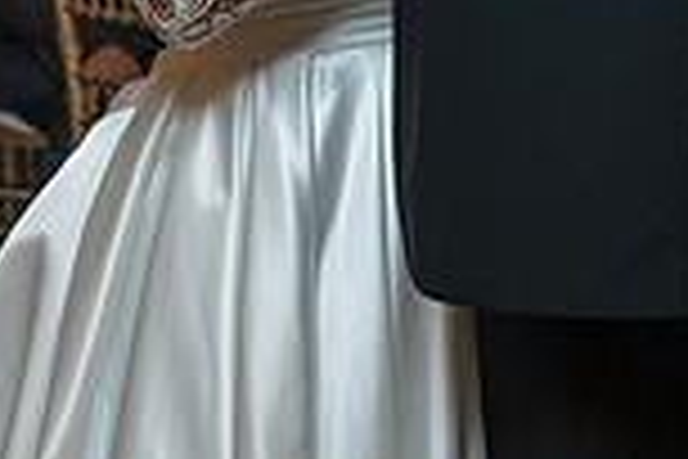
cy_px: -393
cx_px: 470
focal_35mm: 185
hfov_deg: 11.1
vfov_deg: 7.2
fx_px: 3535
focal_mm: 44
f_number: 4
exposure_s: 1/200
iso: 2000
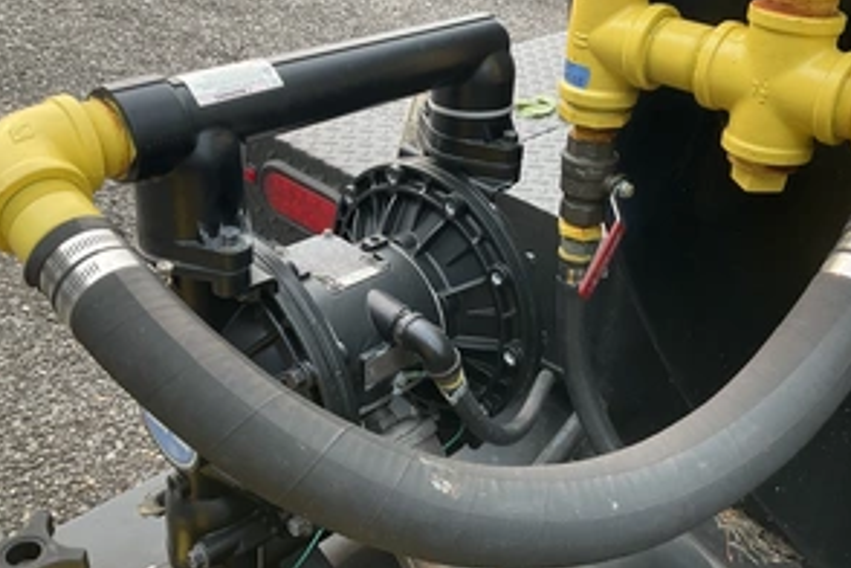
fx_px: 969
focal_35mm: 41
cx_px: 463
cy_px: 243
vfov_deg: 32.6
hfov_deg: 47.4
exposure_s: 1/325
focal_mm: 3
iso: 25
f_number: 1.8
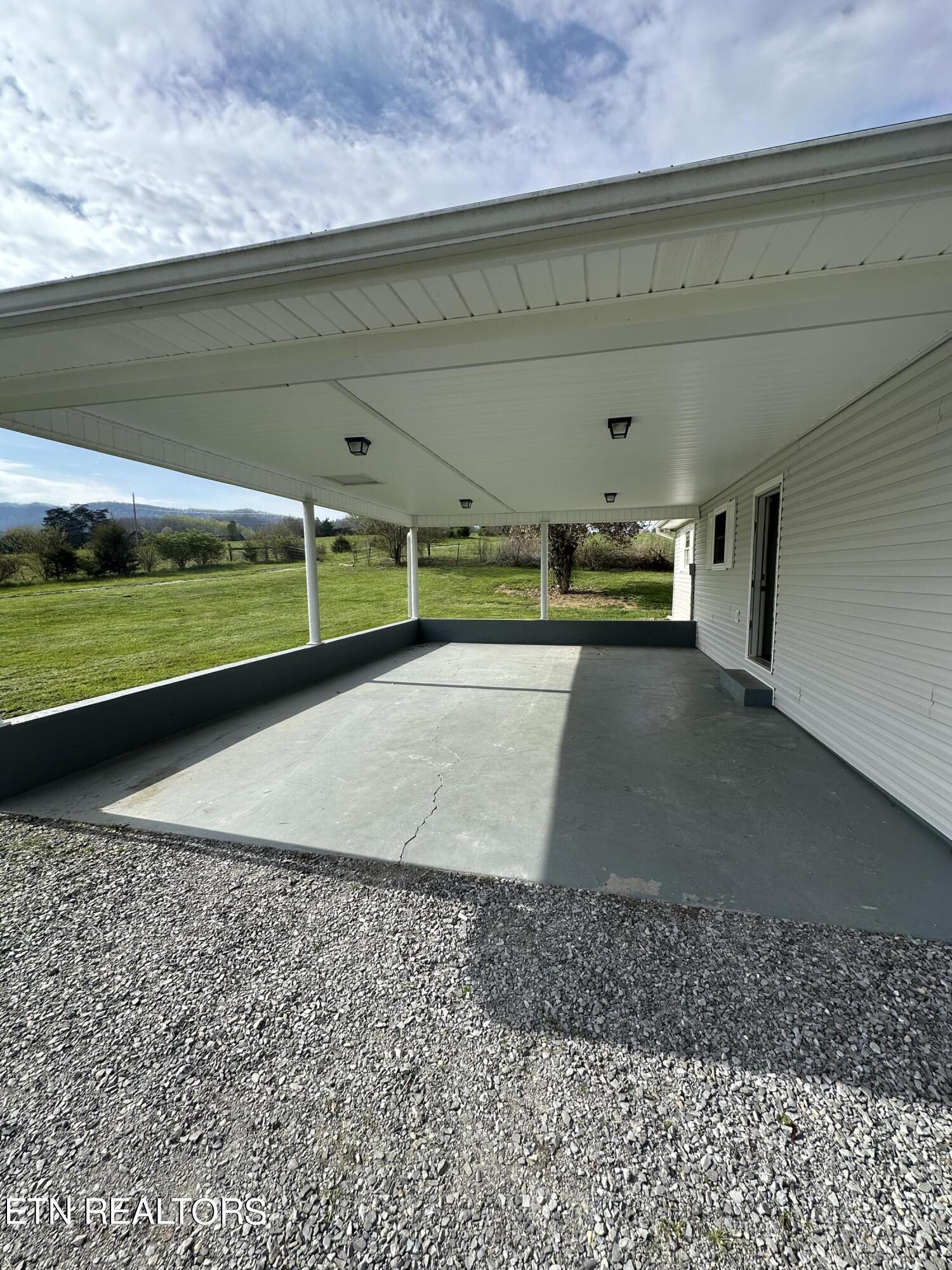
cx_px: 476
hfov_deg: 85.7
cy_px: 635
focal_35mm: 14
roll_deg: +0.3
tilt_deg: -4.9
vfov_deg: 102.1
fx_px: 513
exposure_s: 1/1595
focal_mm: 2.22
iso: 40
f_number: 2.2
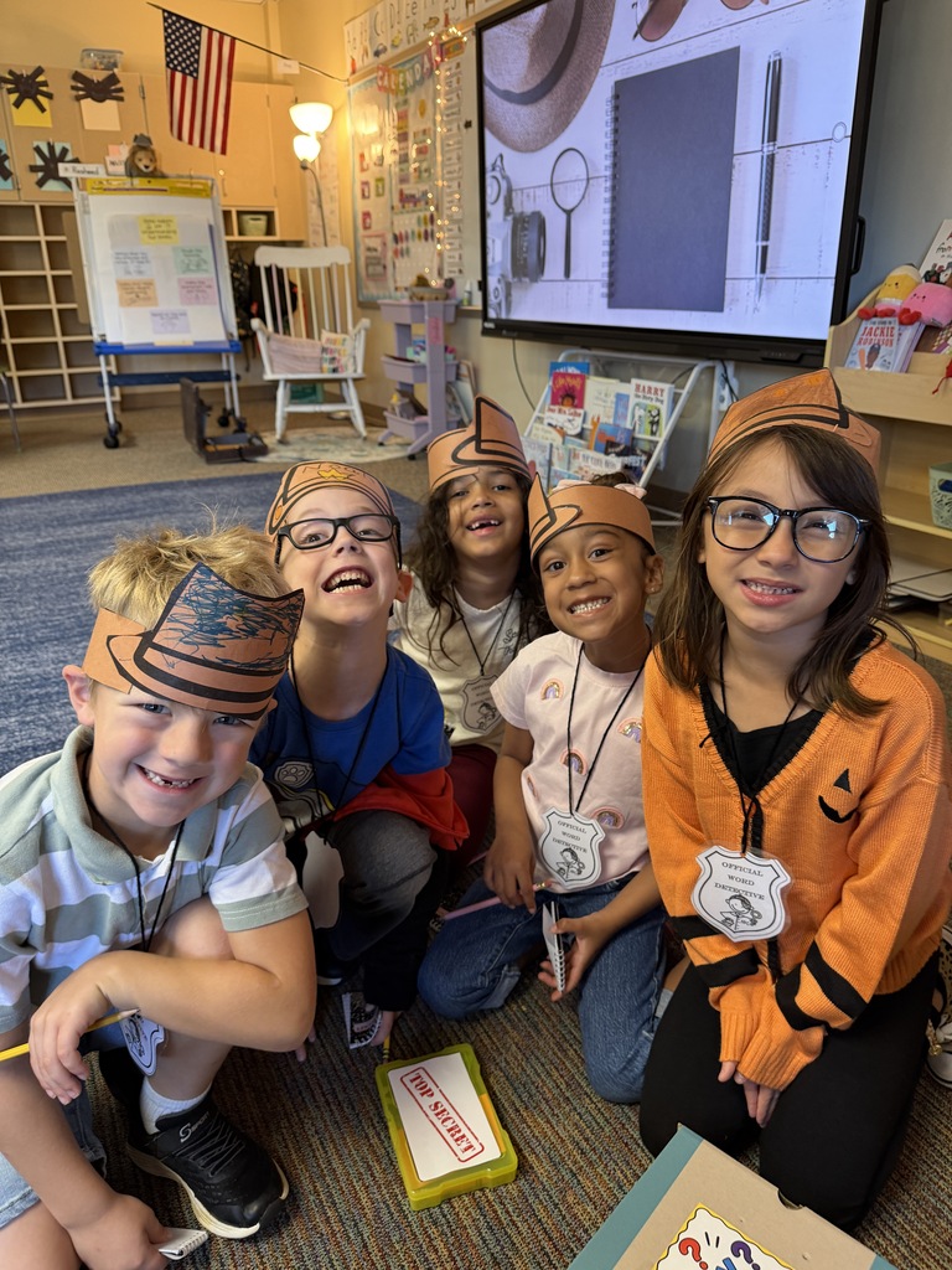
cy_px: 635
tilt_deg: -21.5
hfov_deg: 56.8
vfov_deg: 71.6
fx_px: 880
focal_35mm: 24
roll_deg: +0.7
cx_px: 476
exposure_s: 1/60
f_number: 1.78
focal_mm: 6.76
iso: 250
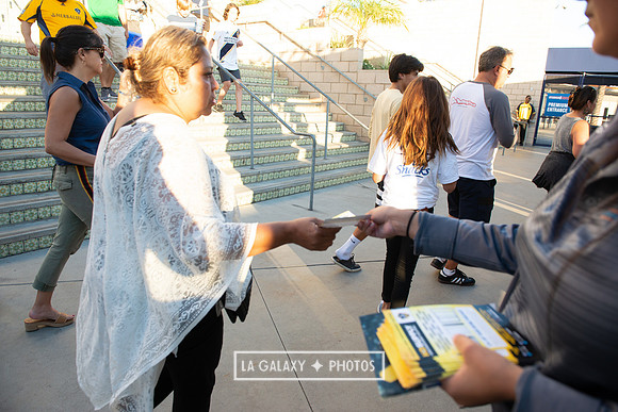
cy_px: 206
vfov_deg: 53.2
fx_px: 412
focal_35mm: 24
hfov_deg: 73.7
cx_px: 309
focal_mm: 24
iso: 800
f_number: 4.5
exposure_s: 1/500
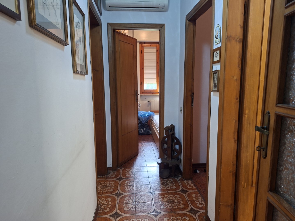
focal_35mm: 23
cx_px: 148
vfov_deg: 58.9
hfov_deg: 73.9
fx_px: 196
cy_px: 110
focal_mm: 5.54
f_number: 1.8
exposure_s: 1/33
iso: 320
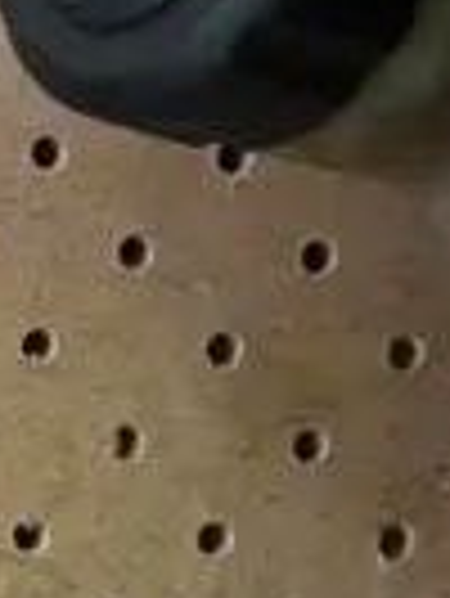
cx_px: -1132
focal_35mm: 231
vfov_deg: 8.5
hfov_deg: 5.8
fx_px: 3998
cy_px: 585
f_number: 5.6
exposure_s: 1/60
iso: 6400
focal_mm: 15
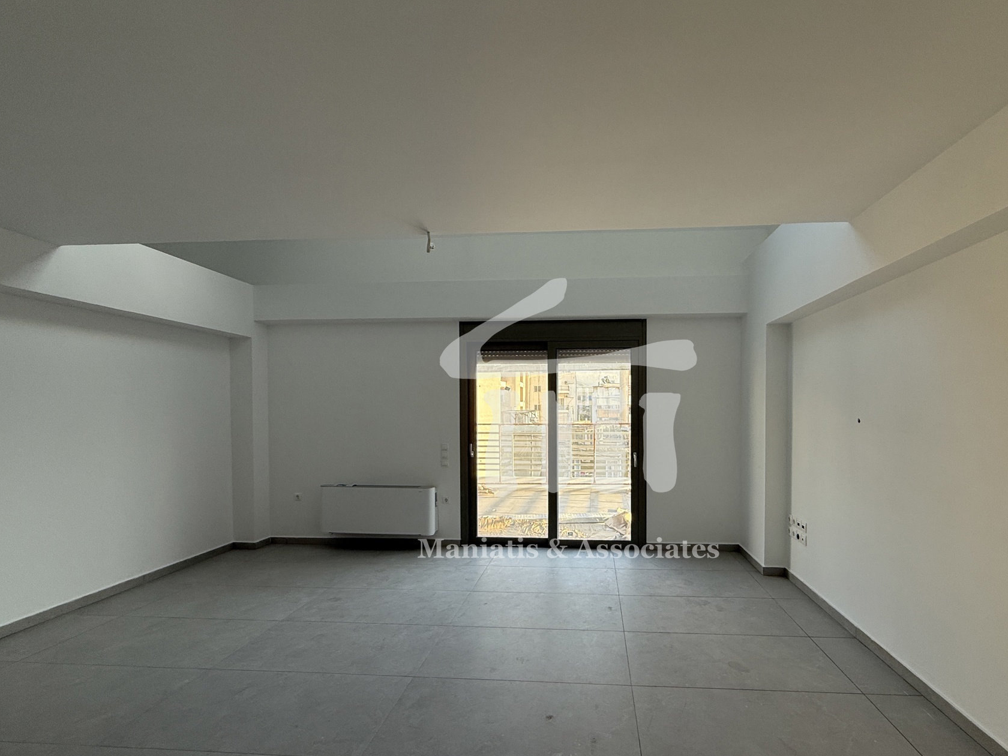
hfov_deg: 94.0
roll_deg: +0.1
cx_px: 567
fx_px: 466
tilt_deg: -0.5
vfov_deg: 77.8
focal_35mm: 16
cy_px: 419
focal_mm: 2.22
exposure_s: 1/131
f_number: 2.2
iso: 64
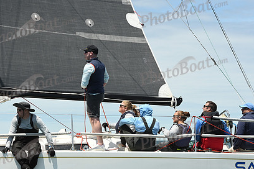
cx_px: 108
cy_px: 110
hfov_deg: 18.4
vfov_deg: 12.3
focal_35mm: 111
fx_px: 783
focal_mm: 78
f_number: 8
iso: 320
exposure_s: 1/1000
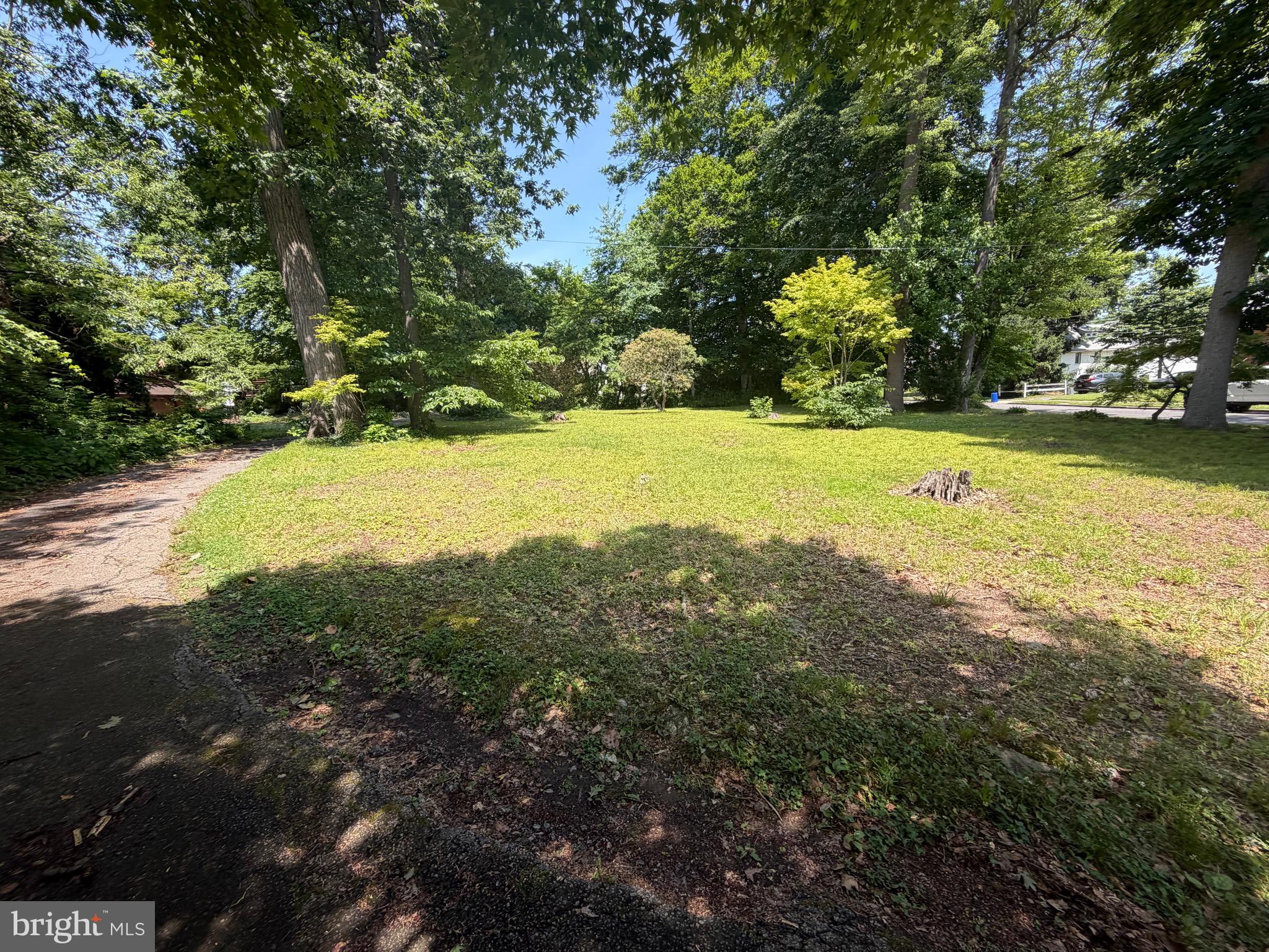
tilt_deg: -8.0
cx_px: 634
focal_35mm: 14
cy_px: 476
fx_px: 513
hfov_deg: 102.1
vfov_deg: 85.7
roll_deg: +3.8
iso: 50
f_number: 2.2
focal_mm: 2.22
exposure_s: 1/502
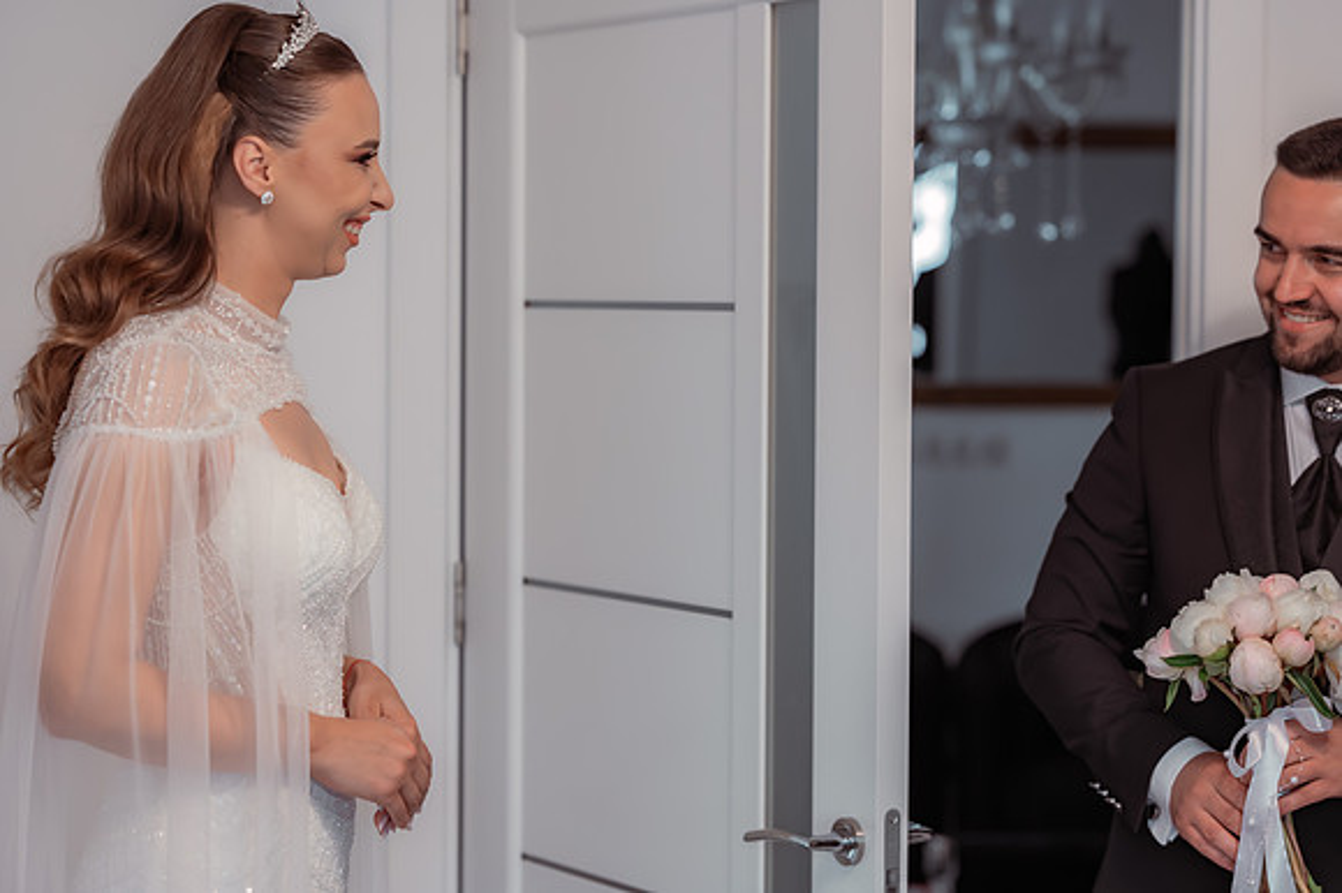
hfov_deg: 23.9
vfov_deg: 16.1
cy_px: 446
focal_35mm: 85
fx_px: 3167
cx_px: 671
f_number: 2.8
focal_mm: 85
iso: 1600
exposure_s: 1/320
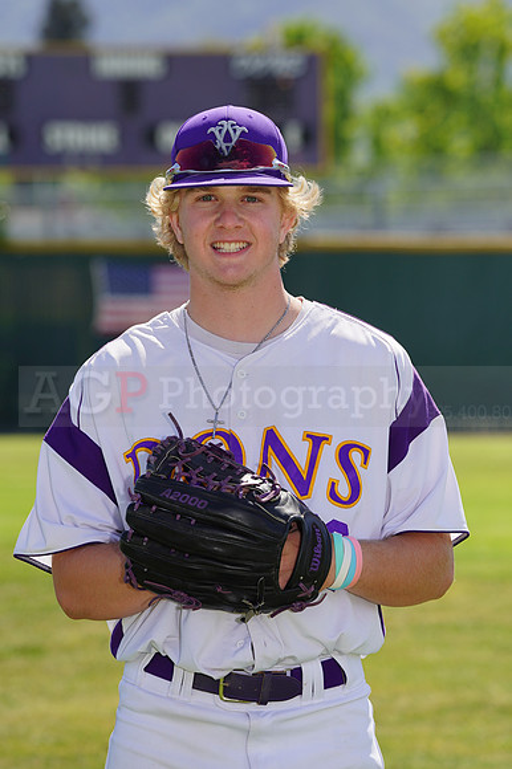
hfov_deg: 5.4
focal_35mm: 253
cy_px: 384
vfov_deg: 8.1
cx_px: 256
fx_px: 5403
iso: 100
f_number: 9
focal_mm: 253
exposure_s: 1/250
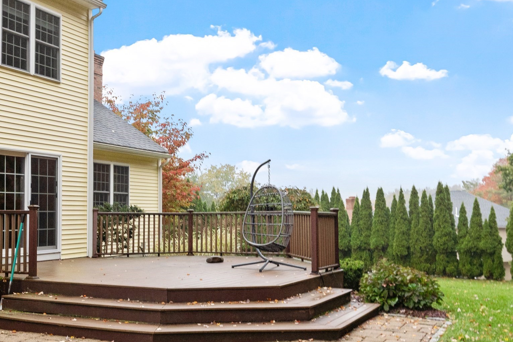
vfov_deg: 33.1
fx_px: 570
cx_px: 177
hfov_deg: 47.8
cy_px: 227
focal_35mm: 40
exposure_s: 1/60
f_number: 6.3
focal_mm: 20
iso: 1000
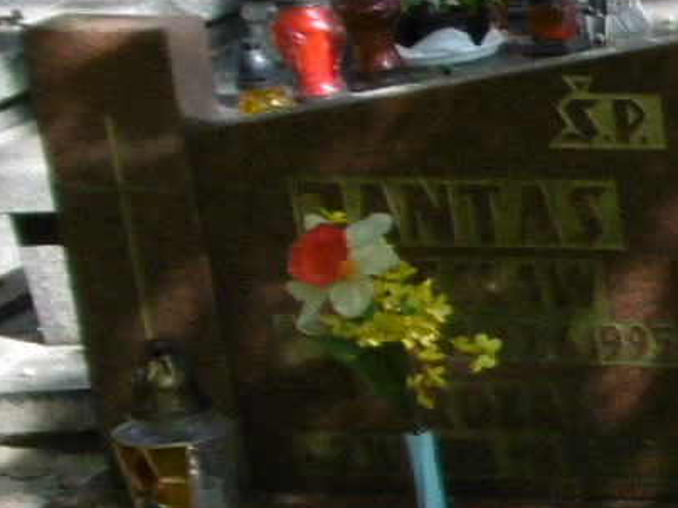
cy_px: 489
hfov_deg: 13.1
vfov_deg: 12.0
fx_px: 2389
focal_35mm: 122
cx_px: 1504
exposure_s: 1/125
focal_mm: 4.3
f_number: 3.1
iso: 100
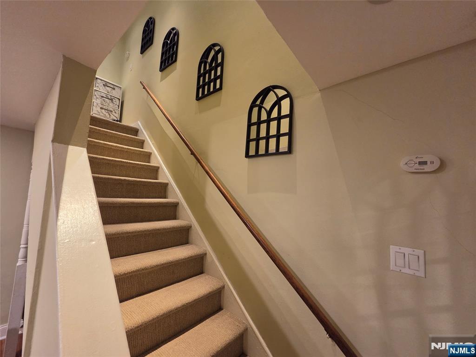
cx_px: 238
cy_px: 178
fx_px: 179
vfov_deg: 89.9
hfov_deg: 106.2
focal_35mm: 13
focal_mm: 2.2
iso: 320
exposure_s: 1/60
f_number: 2.2
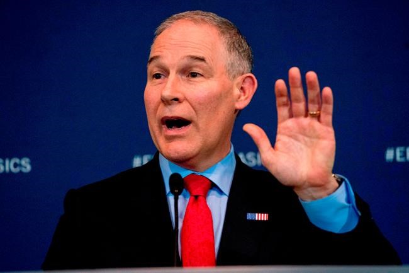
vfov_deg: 8.5
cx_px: 204
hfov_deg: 12.7
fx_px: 1840
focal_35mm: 162
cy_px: 136
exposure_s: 1/160
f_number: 5
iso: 8000
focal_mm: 162
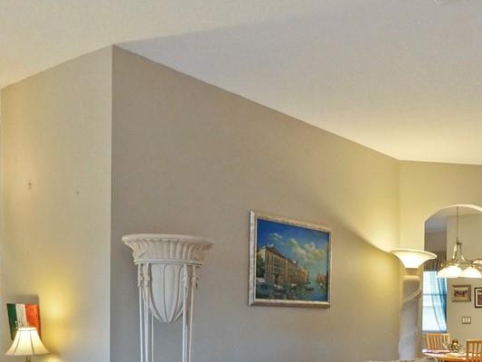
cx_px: 355
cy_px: 324
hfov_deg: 43.5
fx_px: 585
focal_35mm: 42
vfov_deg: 32.7
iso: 2000
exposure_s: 1/60
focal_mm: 7
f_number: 4
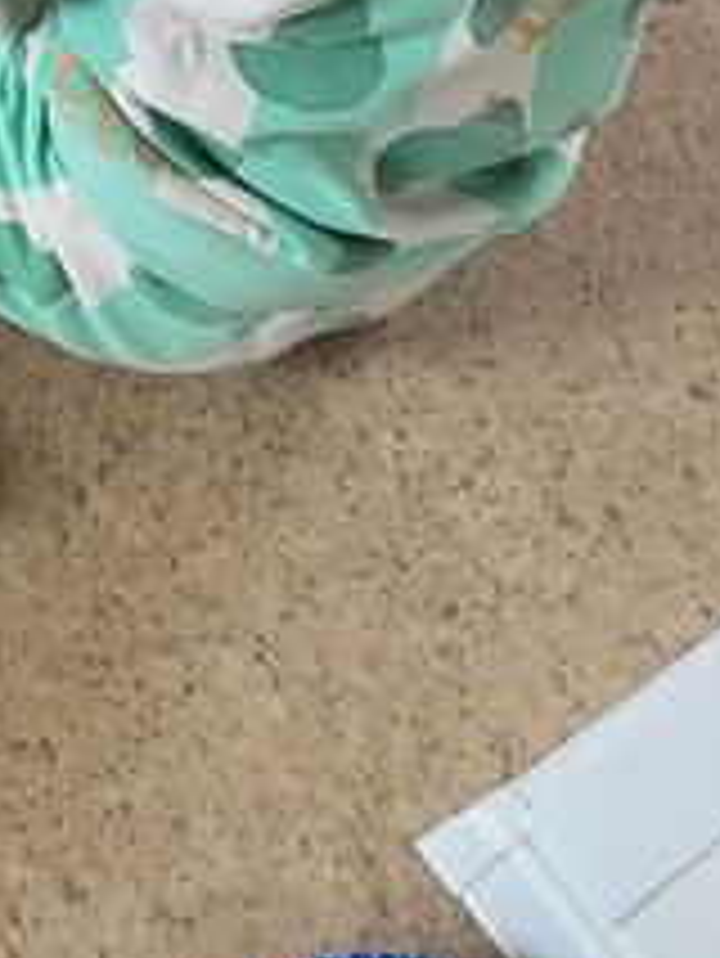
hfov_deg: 11.9
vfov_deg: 15.4
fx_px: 3048
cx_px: -758
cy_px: -765
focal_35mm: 110
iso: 160
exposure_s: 1/100
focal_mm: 5.4
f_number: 1.8
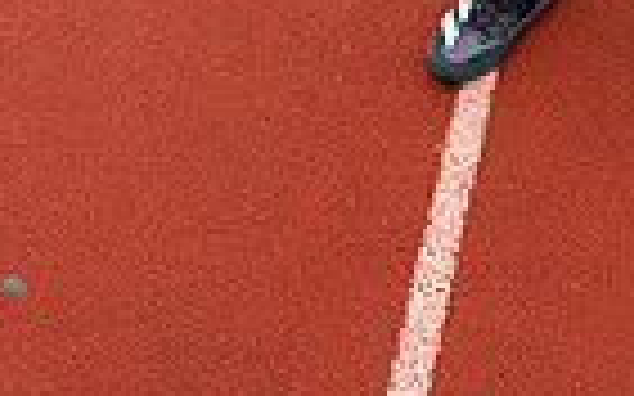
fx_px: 1969
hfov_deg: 17.8
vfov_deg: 9.9
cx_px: 665
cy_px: -598
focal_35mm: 114
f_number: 5.6
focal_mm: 35
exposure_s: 1/200
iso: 250
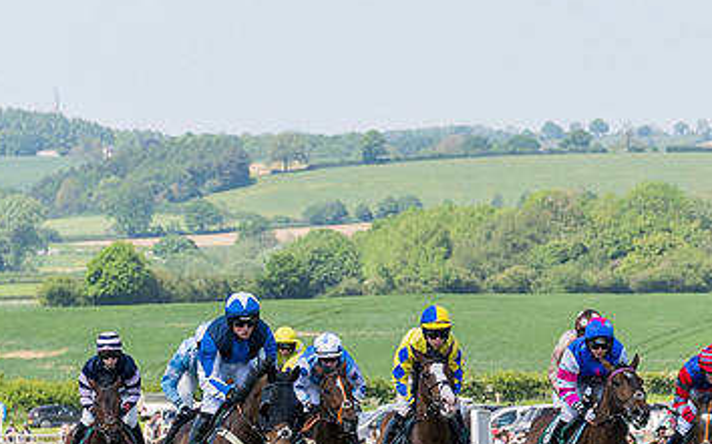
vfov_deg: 4.0
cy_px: 333
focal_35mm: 330
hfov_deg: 6.4
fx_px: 6401
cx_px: 474
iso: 400
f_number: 4
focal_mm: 70
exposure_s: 1/4000
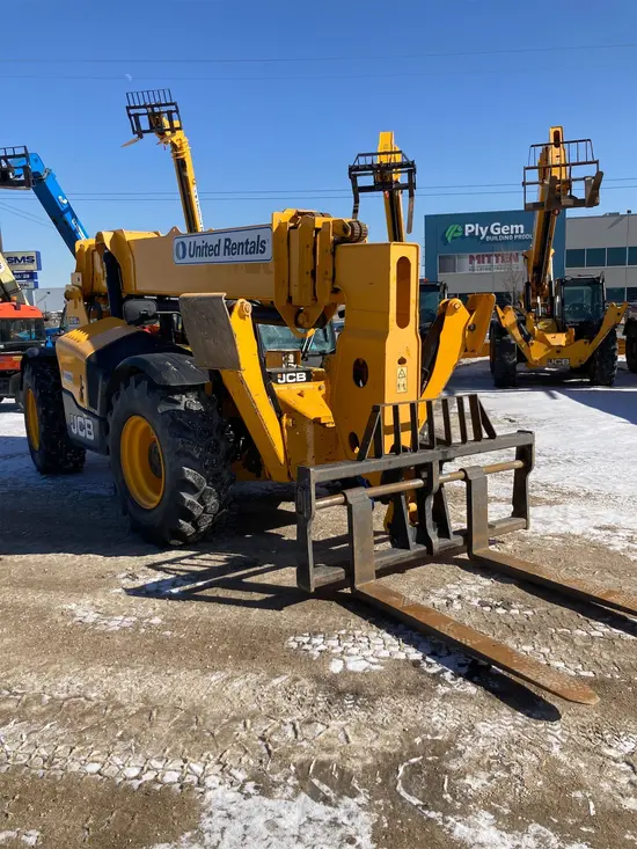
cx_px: 318
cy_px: 424
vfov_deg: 63.4
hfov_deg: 49.8
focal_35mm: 28
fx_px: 687
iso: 20
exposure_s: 1/2404
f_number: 1.8
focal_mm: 3.99
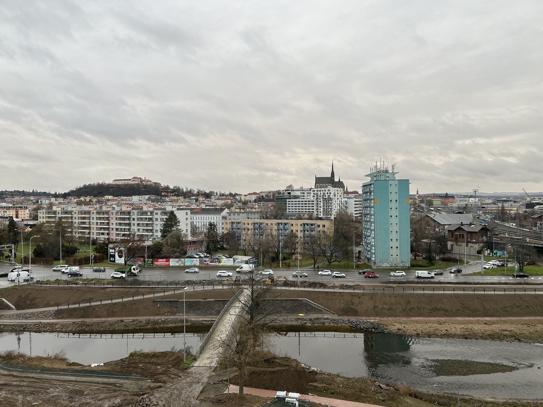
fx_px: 408
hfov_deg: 67.3
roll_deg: +0.6
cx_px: 272
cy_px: 204
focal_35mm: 26
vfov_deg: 53.1
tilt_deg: +0.0
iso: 40
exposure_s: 1/121
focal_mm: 5.7
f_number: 1.5
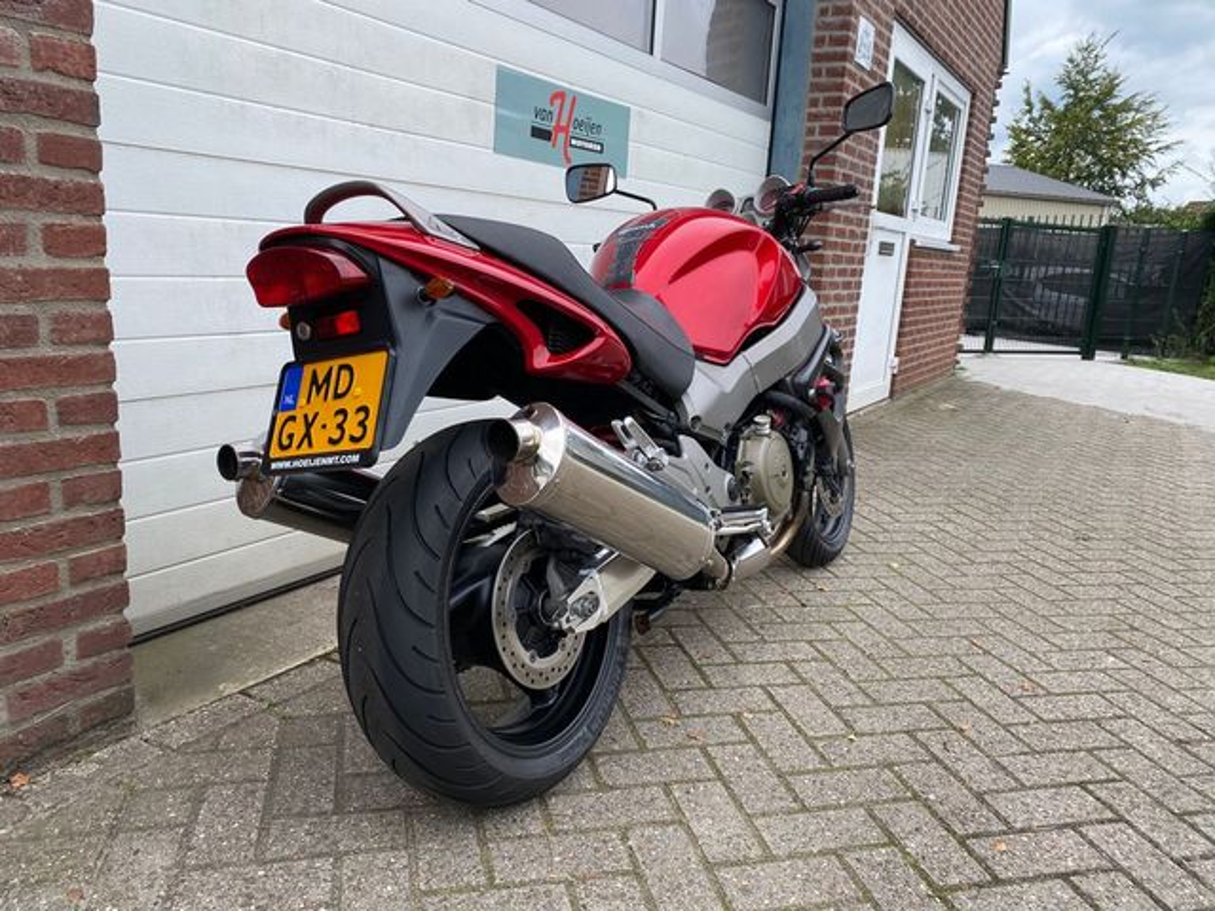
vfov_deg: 53.1
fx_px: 913
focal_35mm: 26
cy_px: 456
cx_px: 608
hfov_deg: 67.3
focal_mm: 4.25
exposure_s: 1/733
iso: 32
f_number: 1.8
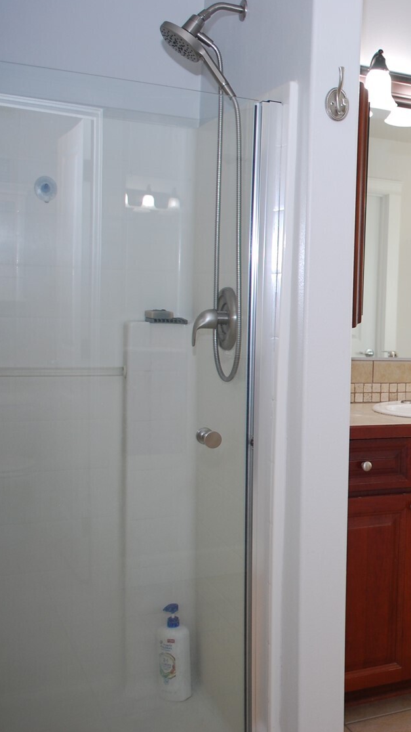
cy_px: 364
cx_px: 520
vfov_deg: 47.4
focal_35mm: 43
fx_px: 833
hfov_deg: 24.5
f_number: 3.5
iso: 200
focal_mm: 18
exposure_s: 1/30
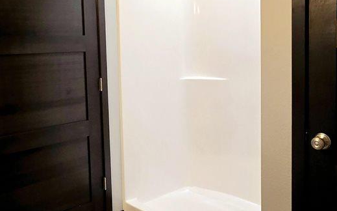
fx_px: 312
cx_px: 134
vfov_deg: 37.0
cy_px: 77
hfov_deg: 56.3
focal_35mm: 34
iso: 160
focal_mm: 2.2
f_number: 2.2
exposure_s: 1/60.2
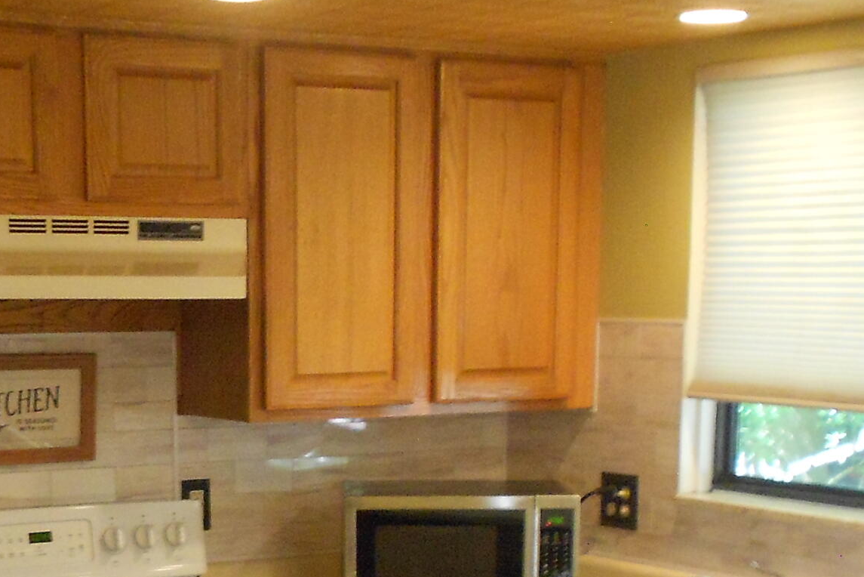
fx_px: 1896
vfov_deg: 16.5
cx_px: 331
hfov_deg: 25.6
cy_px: 707
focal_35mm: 79
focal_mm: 5.1
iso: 400
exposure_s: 1/30
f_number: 3.4
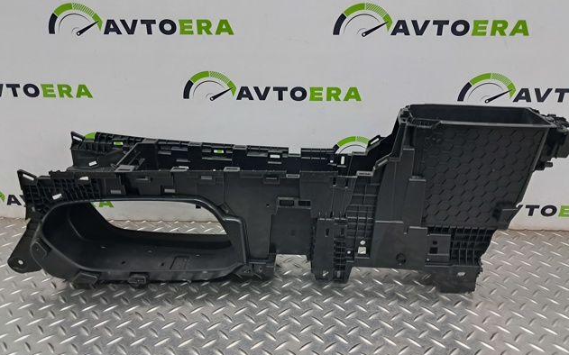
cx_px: 288
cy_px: 186
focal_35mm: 29
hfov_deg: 64.6
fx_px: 450
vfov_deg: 43.1
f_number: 1.8
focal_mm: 4
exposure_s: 1/50
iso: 125
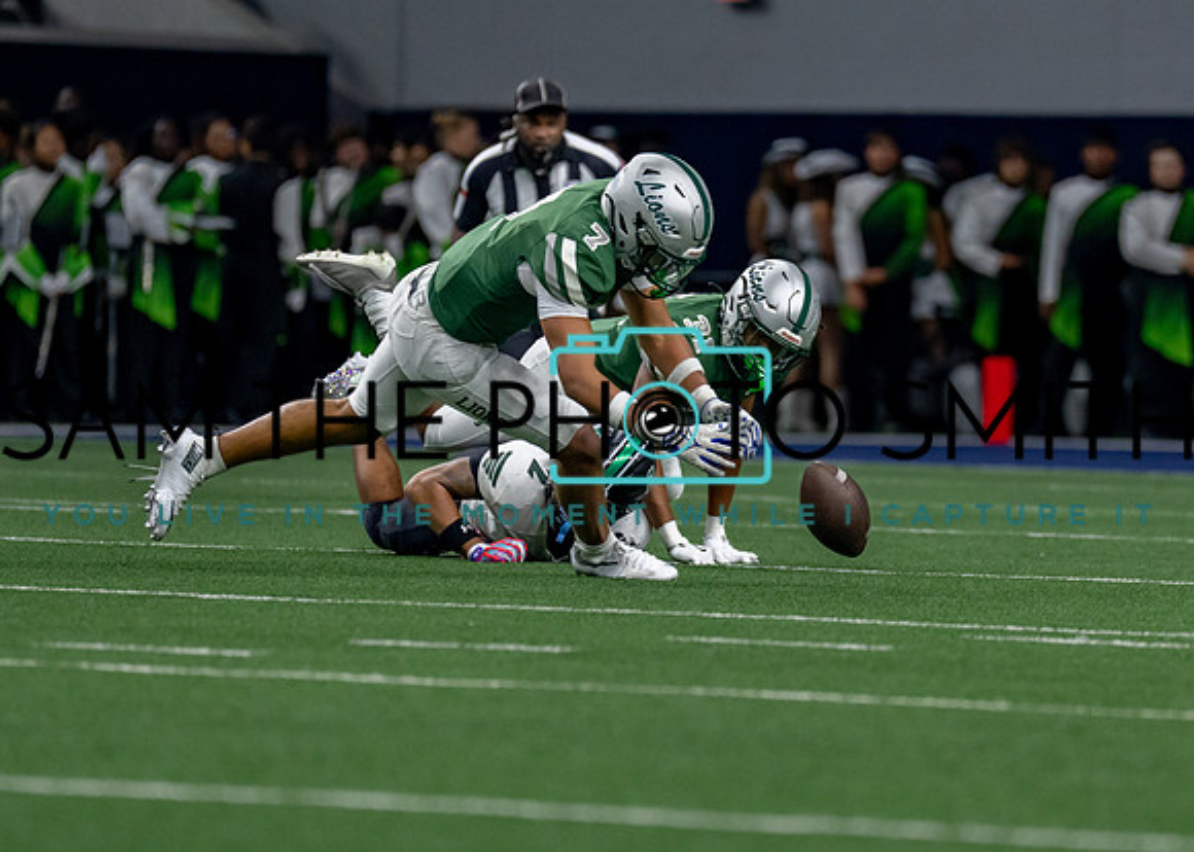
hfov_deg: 4.8
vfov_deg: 3.4
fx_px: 14284
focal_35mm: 421
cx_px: 772
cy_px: 484
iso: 1600
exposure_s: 1/1000
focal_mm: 200
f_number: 2.8
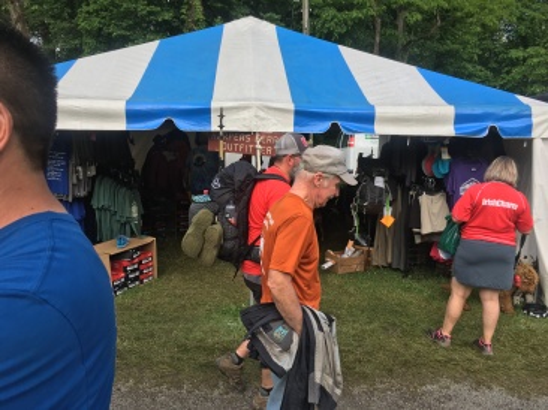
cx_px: 274
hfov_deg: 61.7
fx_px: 459
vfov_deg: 48.2
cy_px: 205
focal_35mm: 29
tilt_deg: -3.5
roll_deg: +1.4
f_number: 2.2
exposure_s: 1/506
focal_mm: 4.15
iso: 25
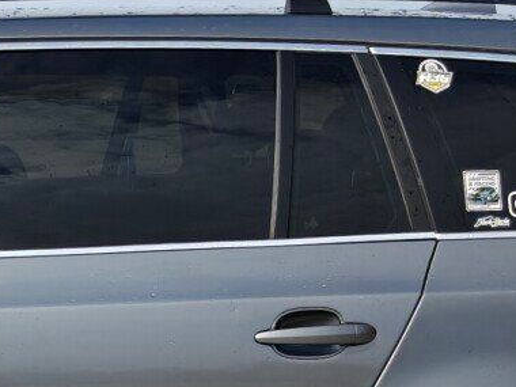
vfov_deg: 17.4
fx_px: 1222
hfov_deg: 21.5
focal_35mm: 82
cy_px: 413
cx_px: -163
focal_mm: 2.31
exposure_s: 1/1435
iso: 50
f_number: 2
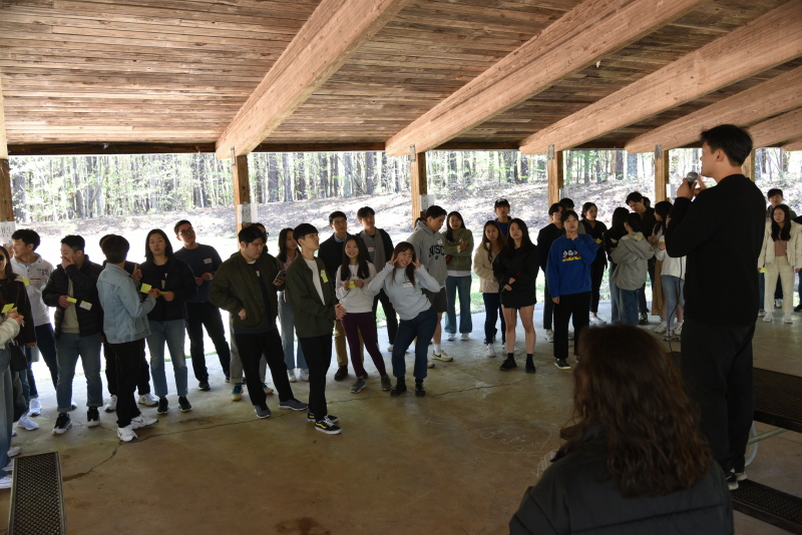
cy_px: 268
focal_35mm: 30
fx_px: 669
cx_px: 401
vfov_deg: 43.6
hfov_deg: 61.9
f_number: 4.5
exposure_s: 1/80
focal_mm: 30
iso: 400
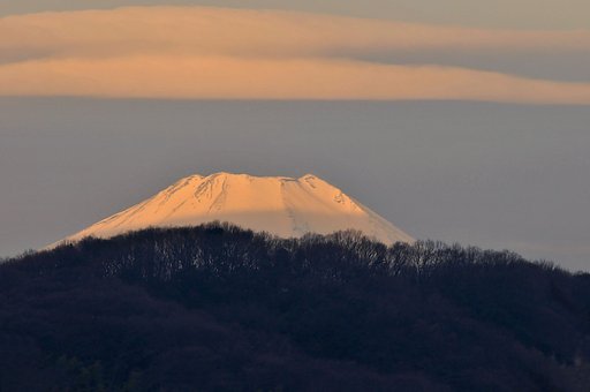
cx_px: 295
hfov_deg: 2.0
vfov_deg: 1.3
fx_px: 17186
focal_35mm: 1050
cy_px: 196
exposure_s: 1/250
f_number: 8
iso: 400
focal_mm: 700
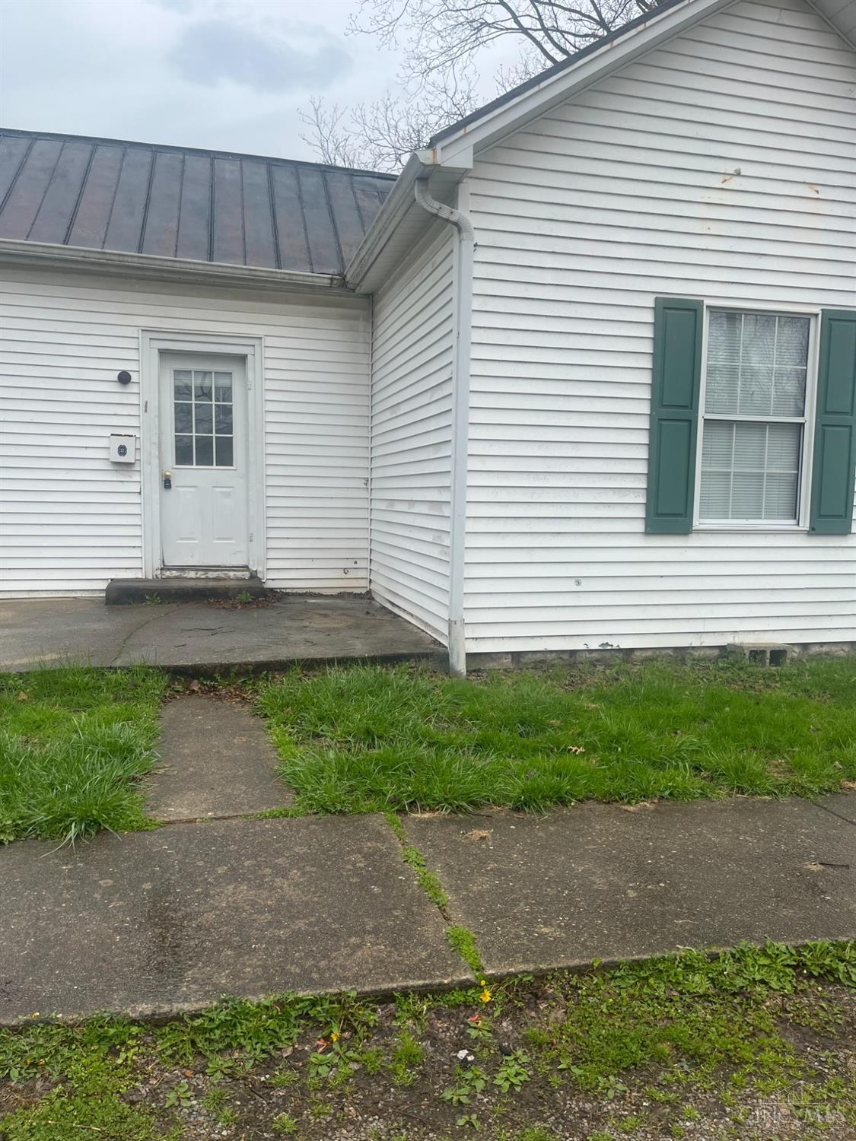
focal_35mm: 26
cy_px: 570
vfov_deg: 67.3
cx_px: 428
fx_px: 857
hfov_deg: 53.1
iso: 50
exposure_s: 1/951
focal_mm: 5.1
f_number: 1.6
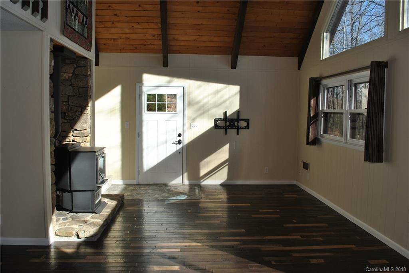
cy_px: 136
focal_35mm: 27
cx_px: 204
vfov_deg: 48.0
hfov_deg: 67.4
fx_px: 307
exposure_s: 1/160
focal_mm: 18
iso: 100
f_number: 6.3
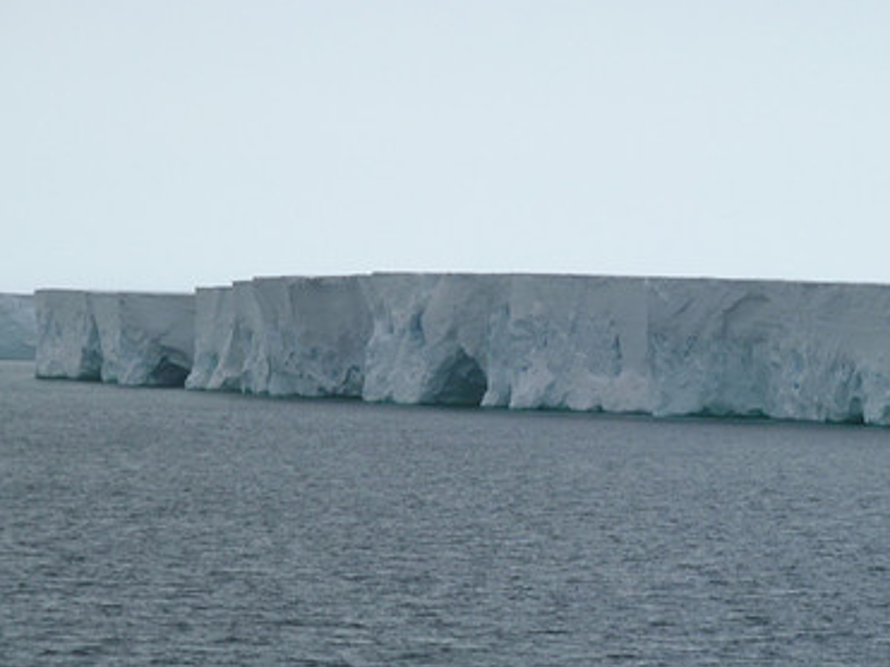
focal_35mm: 200
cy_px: 356
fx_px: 5140
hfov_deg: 9.9
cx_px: 688
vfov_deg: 7.4
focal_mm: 21
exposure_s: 1/160
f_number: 4.4
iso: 80
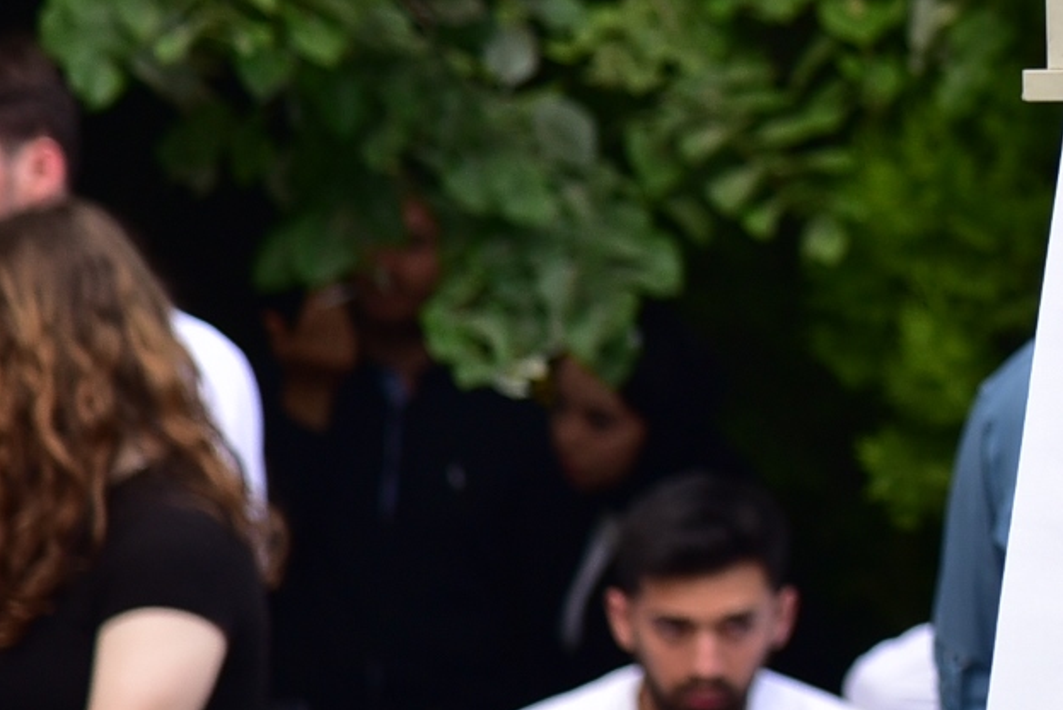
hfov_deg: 4.5
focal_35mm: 454
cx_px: 2271
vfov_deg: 3.0
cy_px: 151
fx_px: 13411
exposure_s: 1/200
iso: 320
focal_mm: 98
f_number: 4.5
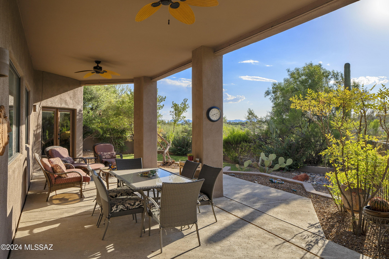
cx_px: 194
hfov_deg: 73.8
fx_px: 259
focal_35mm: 24
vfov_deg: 53.1
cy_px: 130
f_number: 9
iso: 100
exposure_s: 1/160
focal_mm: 24
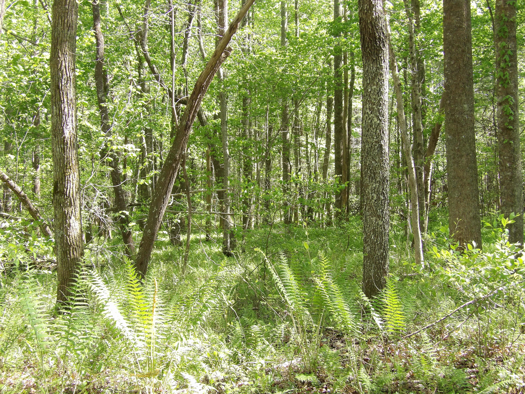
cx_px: 262
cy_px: 197
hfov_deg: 36.2
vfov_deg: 27.5
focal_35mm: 53
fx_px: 804
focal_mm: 9.5
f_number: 3.9
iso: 100
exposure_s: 1/48
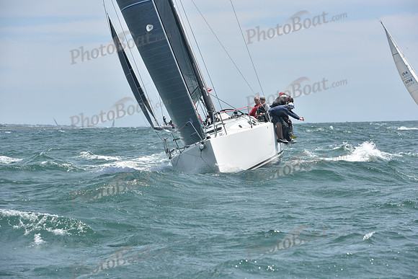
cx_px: 209
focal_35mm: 125
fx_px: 1452
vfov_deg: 11.0
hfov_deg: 16.4
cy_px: 140
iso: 250
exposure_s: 1/1250
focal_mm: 125
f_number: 7.1
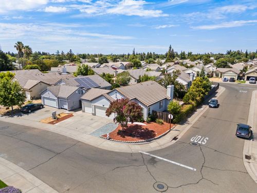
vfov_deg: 56.8
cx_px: 128
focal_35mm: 24
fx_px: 178
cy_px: 96
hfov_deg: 71.6
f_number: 1.7
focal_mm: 6.72
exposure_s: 1/3200
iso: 110
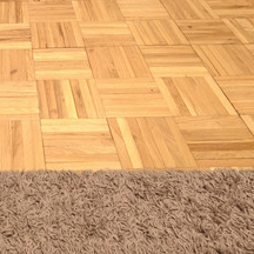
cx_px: 16
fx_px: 407
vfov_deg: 34.3
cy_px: 82
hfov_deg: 32.6
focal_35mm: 49
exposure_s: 1/25
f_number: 1.9
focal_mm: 6.92
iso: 800
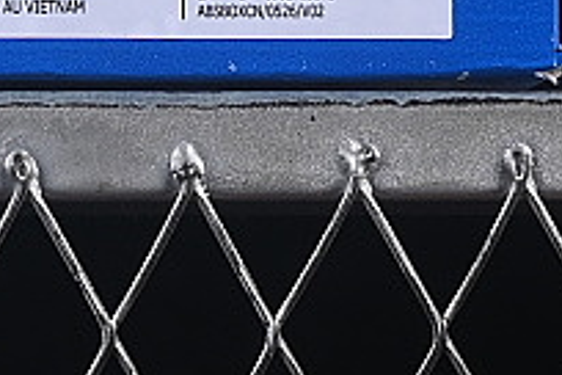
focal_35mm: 398
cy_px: -524
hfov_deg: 5.2
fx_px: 6213
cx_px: -135
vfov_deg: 3.4
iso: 160
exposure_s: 1/80
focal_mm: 50
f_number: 8
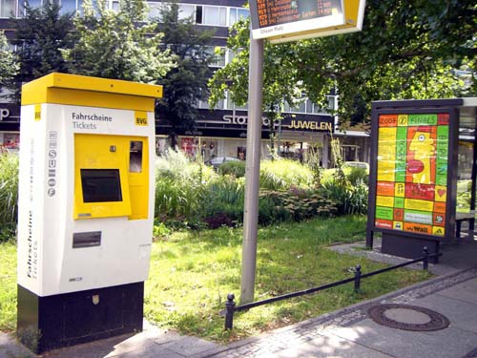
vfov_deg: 37.7
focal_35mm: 38
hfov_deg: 49.0
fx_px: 524
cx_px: 238
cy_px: 179
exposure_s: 1/250
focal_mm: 6.2
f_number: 2.7
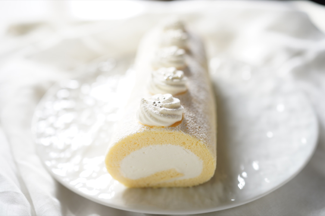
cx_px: 162
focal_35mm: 35
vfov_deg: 37.8
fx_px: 316
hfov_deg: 54.5
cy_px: 108
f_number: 3.2
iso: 160
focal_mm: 35
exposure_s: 1/40
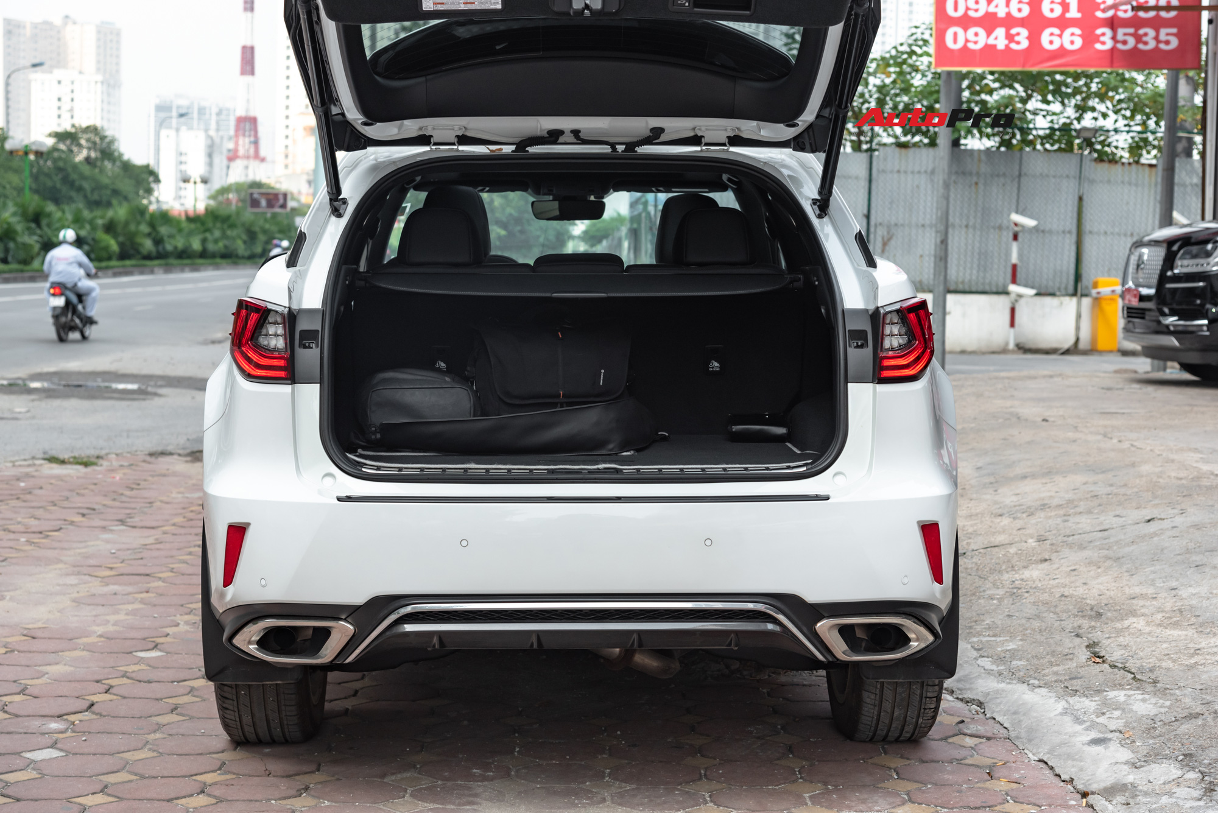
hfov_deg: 32.4
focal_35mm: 62
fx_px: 2098
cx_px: 609
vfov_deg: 21.9
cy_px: 406
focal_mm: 62
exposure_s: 1/400
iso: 400
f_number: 5.6
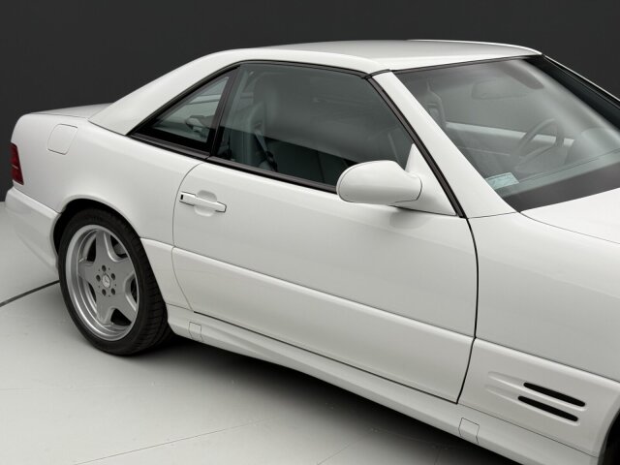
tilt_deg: -13.7
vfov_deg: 30.3
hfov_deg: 39.7
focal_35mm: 48
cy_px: 232
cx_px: 310
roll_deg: -1.1
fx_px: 860
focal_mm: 6.76
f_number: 1.78
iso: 50
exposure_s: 1/99
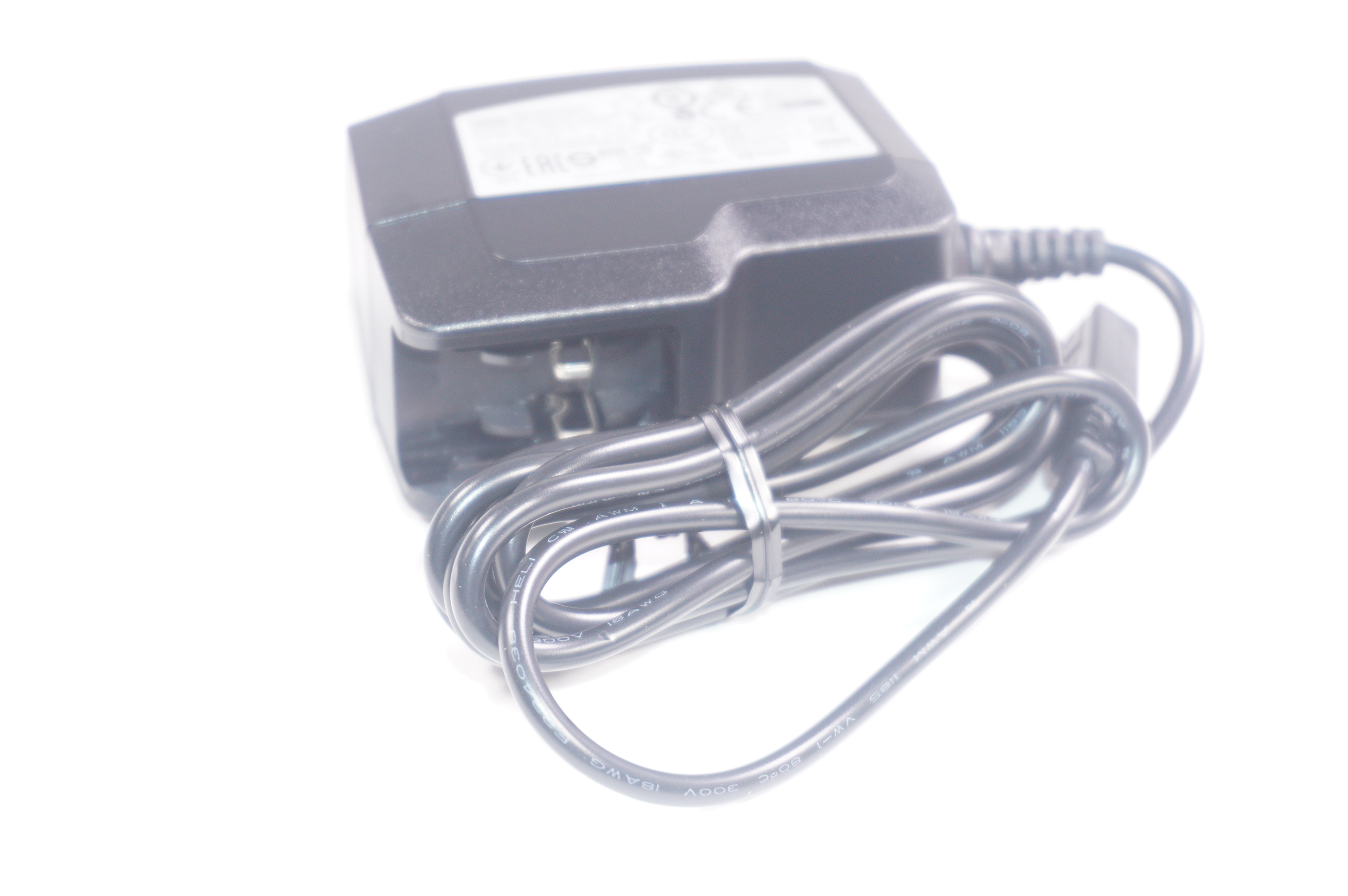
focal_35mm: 75
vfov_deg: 18.1
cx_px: 674
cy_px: 448
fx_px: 2806
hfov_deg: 27.0
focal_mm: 50
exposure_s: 1/100
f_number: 5.6
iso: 640
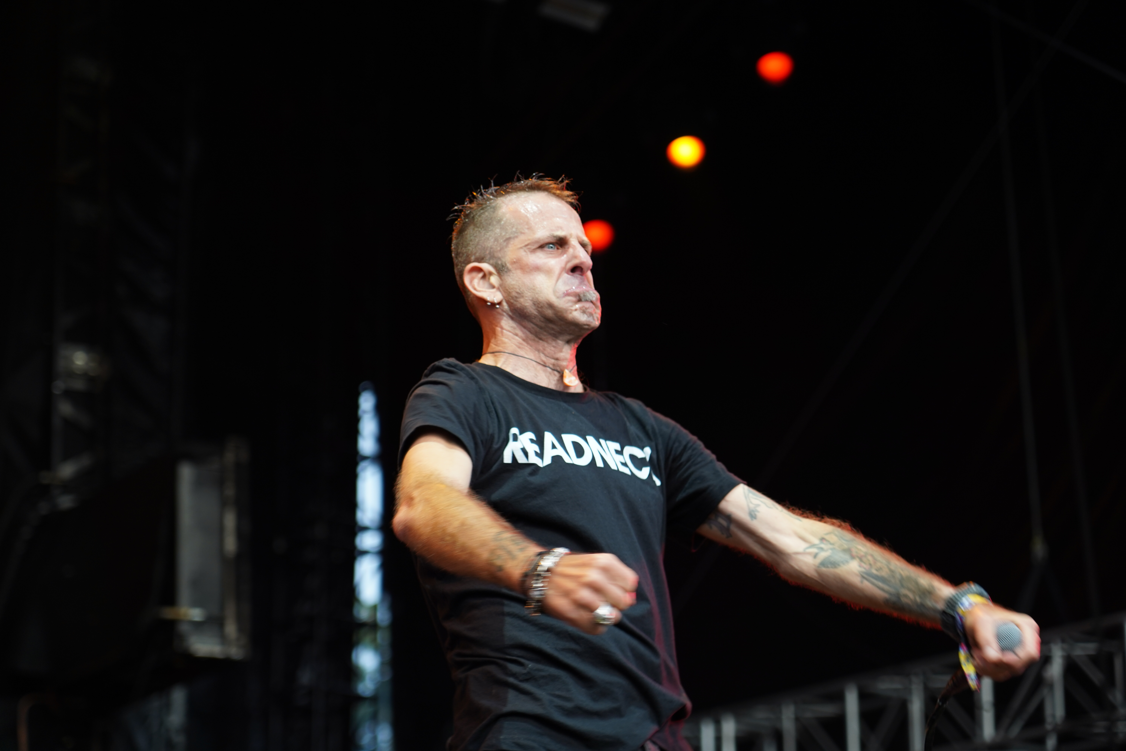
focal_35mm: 105
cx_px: 563
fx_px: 3284
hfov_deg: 19.5
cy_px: 376
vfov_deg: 13.0
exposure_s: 1/125
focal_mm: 105
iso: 400
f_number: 4
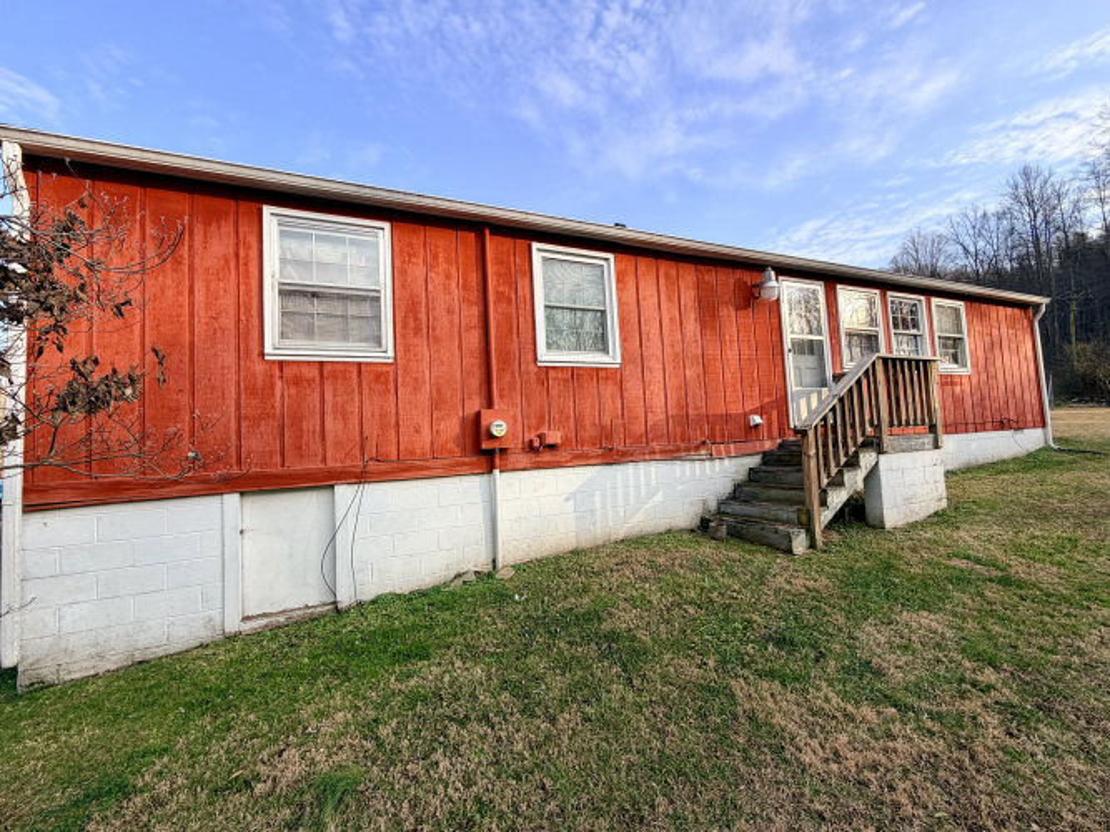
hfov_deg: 102.1
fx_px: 449
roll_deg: +2.7
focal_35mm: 14
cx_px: 555
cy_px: 416
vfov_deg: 85.7
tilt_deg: +2.7
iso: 40
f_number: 2.2
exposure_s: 1/559
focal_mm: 2.22
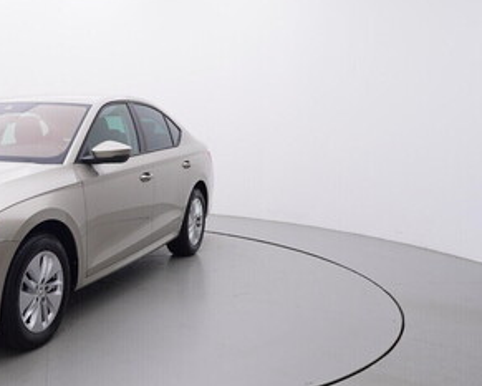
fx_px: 569
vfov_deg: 37.4
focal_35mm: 40
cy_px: 215
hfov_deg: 41.7
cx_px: 36
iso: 200
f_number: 5
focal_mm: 15
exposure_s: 1/80
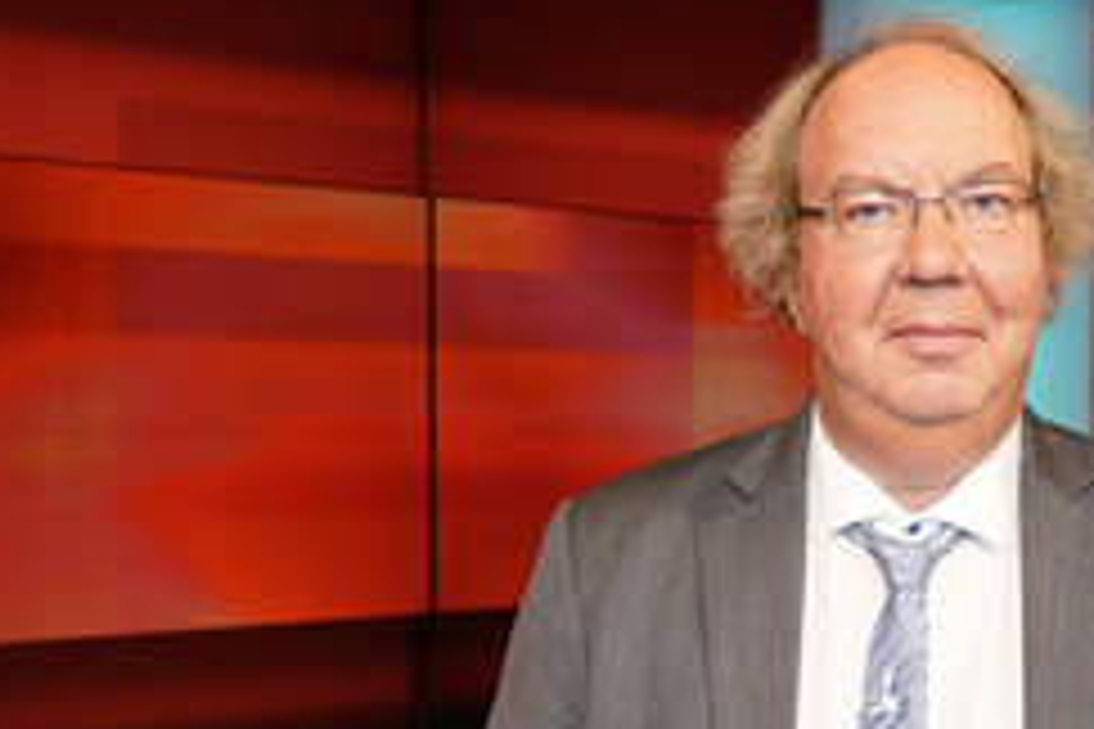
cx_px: 916
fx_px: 1914
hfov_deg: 30.9
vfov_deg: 21.2
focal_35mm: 63
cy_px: 621
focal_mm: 34
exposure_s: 1/125
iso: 2000
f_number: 5
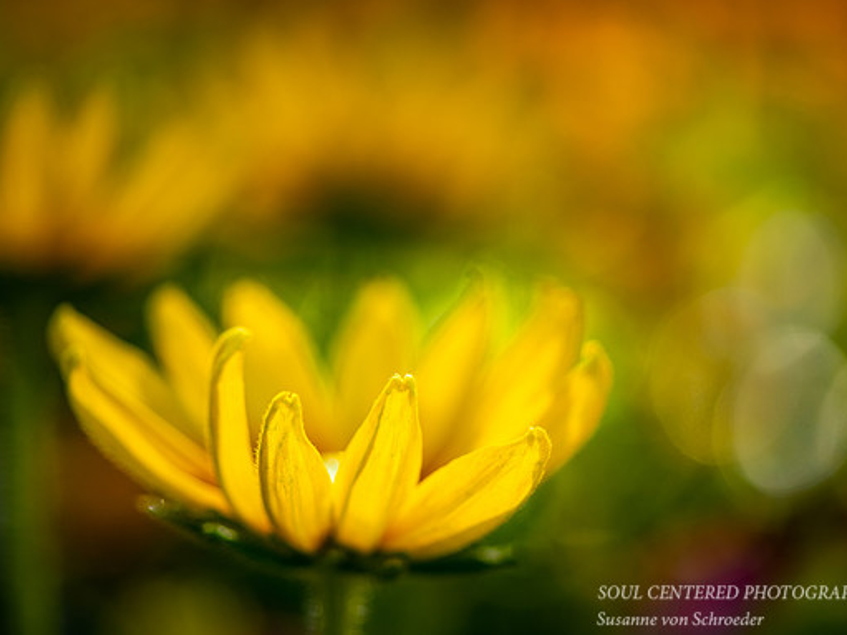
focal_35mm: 119
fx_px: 2911
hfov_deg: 16.6
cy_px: 318
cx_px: 426
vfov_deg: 12.4
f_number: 4
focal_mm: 105
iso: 200
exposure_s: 1/160
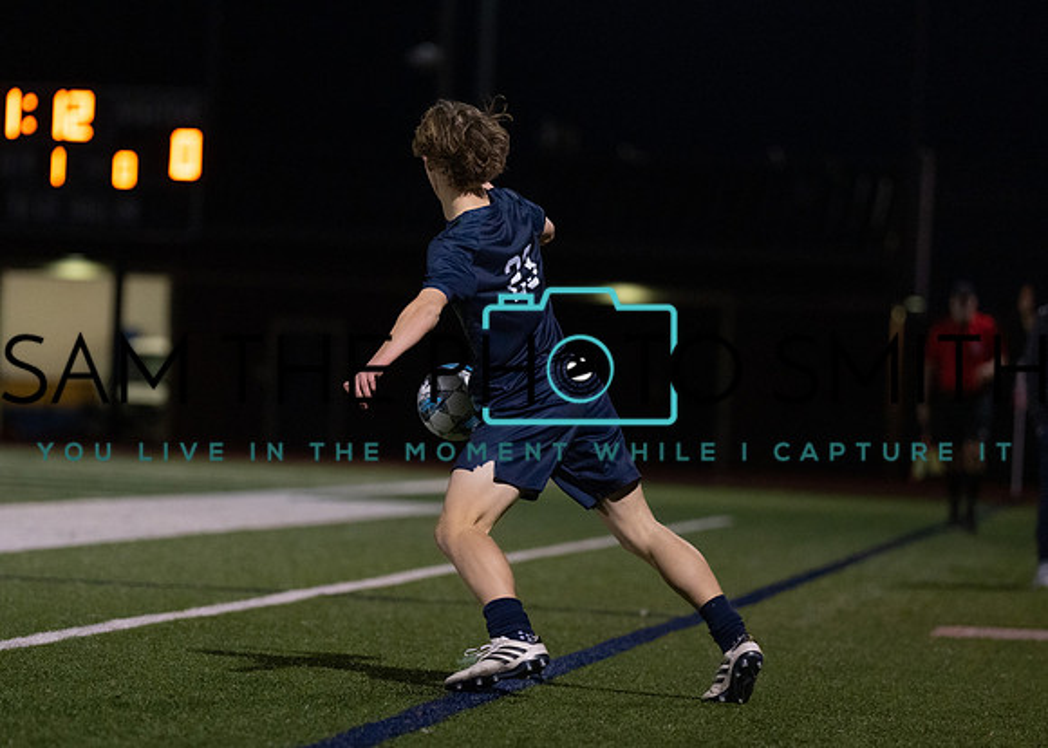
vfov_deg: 5.5
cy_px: 400
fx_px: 7771
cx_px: 496
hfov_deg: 7.7
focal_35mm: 261
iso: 2500
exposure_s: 1/1250
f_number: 2.8
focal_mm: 170
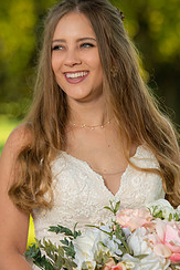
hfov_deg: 5.2
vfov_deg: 7.7
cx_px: 84
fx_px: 2000
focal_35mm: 267
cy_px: 194
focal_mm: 145
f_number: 4
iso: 100
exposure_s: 1/250
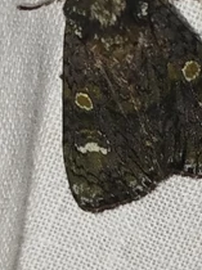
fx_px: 1474
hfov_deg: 7.8
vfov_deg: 10.5
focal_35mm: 189
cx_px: 202
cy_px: 183
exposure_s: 1/50
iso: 80
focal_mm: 5.31
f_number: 1.7
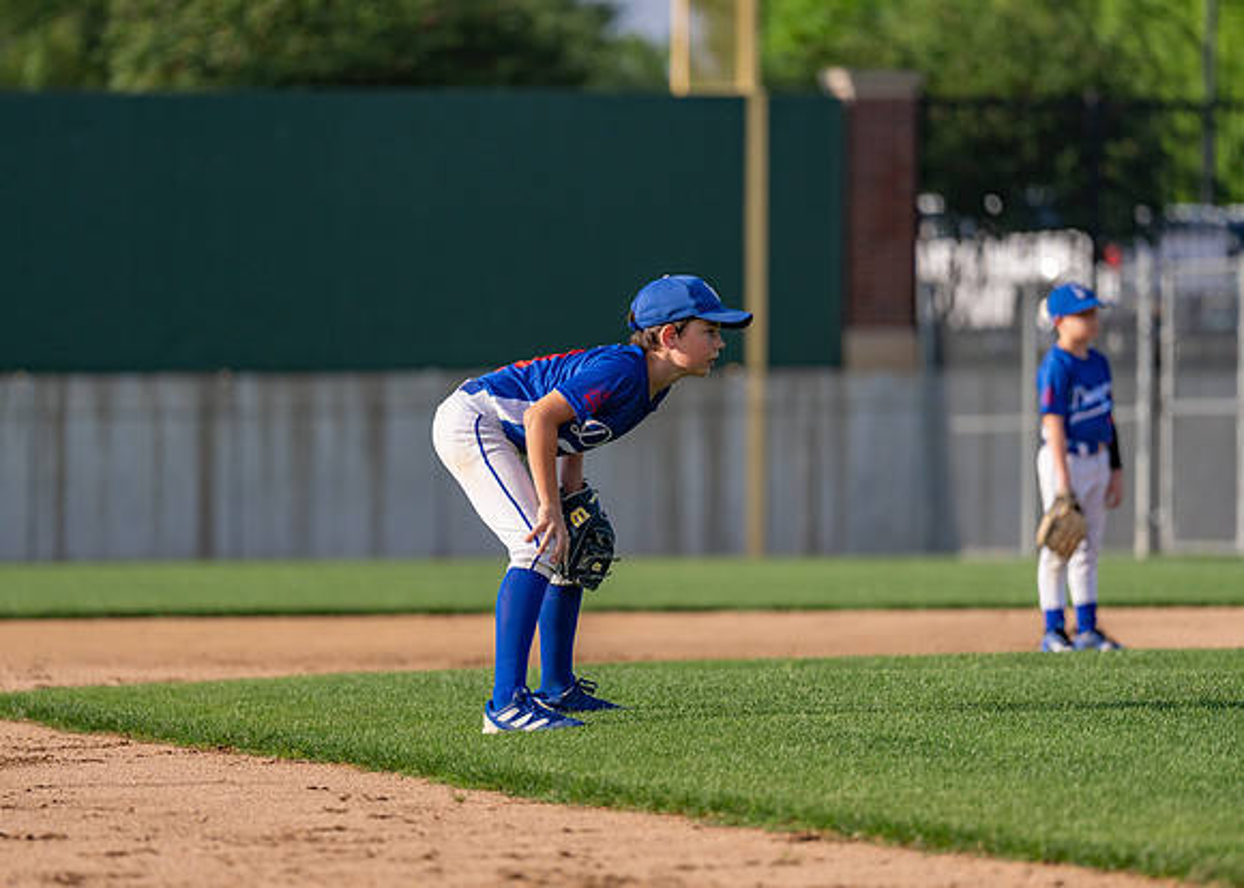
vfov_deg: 5.7
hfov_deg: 8.0
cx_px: 601
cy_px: 452
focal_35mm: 253
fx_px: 8940
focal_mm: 200
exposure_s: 1/4000
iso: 250
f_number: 2.8
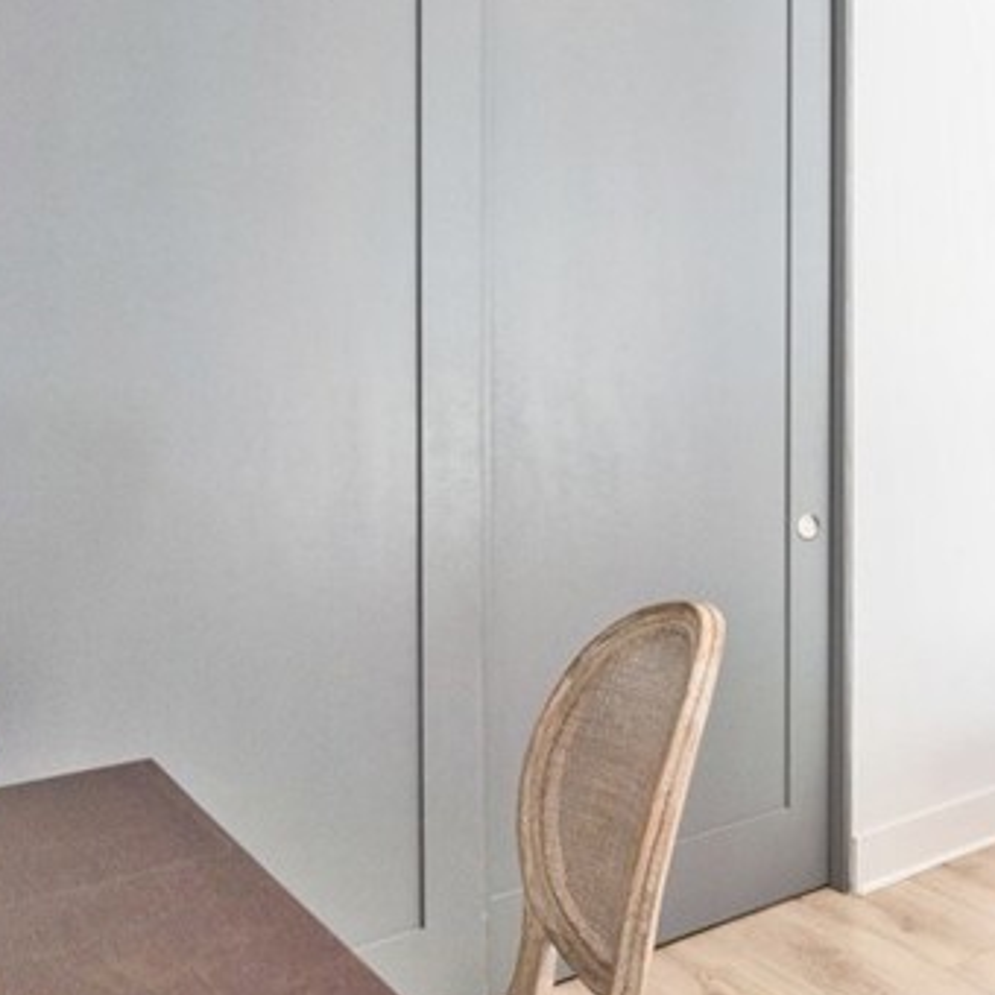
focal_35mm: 41
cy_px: 322
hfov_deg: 33.7
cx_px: 1176
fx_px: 1333
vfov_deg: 40.4
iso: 125
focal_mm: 16
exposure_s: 1/80
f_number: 4.5
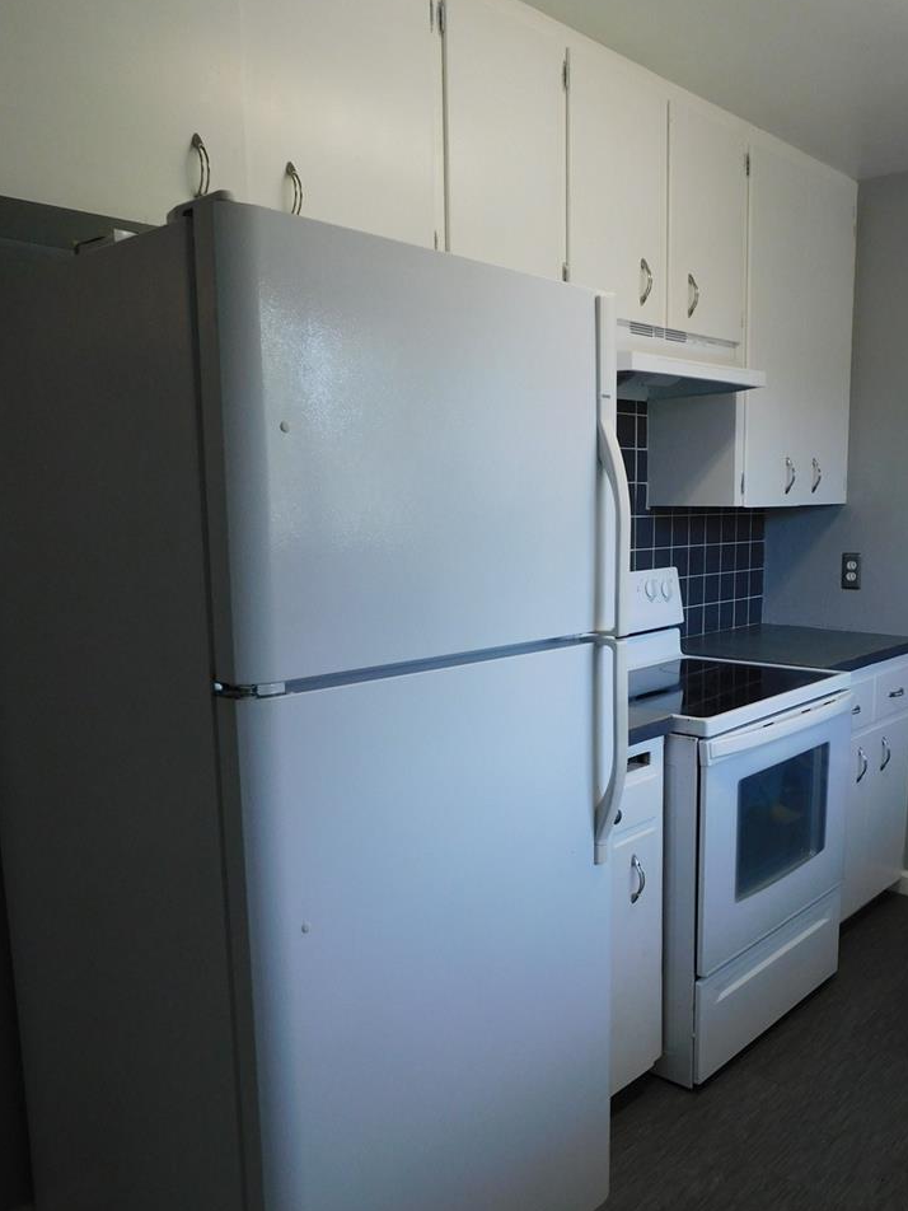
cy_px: 664
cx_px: 548
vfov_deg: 61.5
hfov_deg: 47.9
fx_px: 1014
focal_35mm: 29
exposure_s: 1/30
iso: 160
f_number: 3
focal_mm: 4
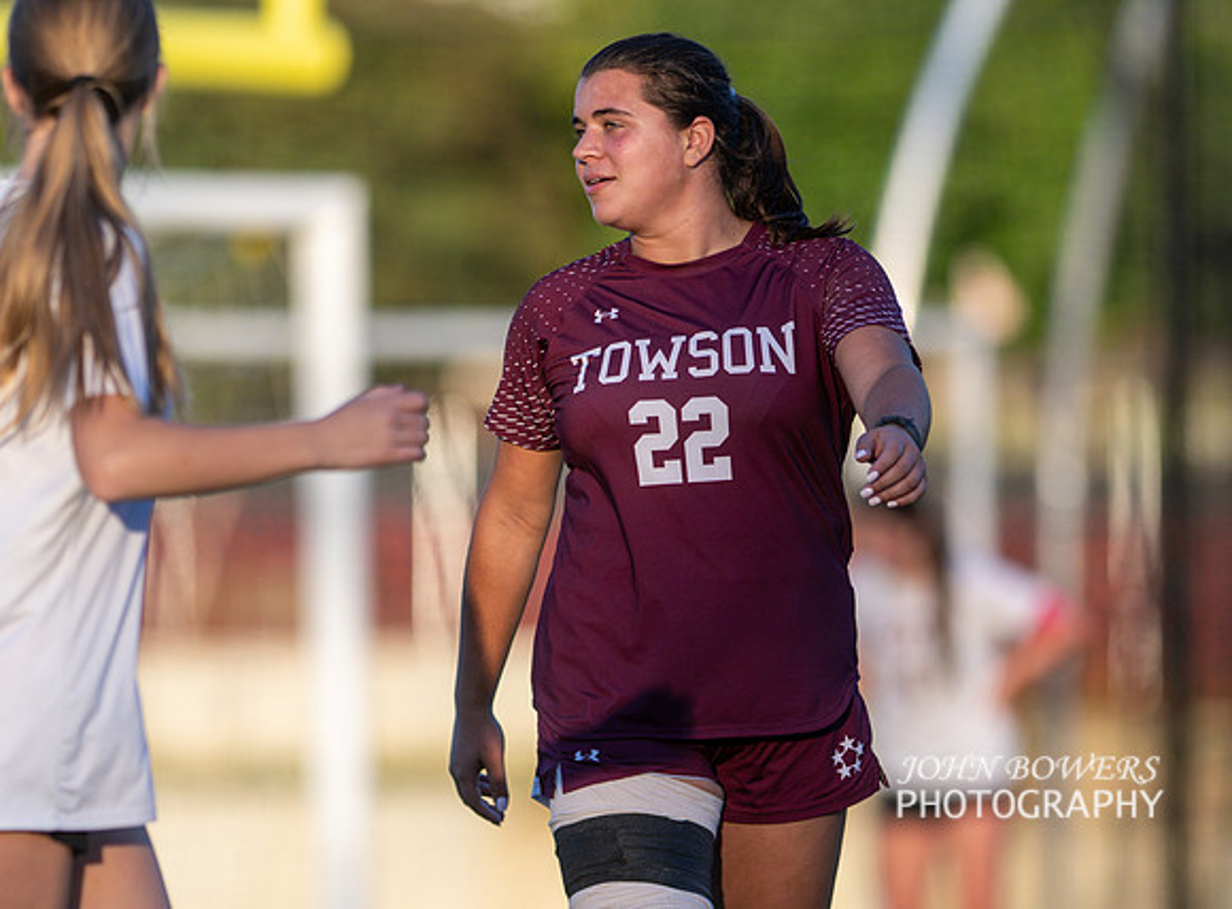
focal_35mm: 498
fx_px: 17628
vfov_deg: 3.0
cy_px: 524
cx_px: 531
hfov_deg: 4.0
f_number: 2.8
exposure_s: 1/1600
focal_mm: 300
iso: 140
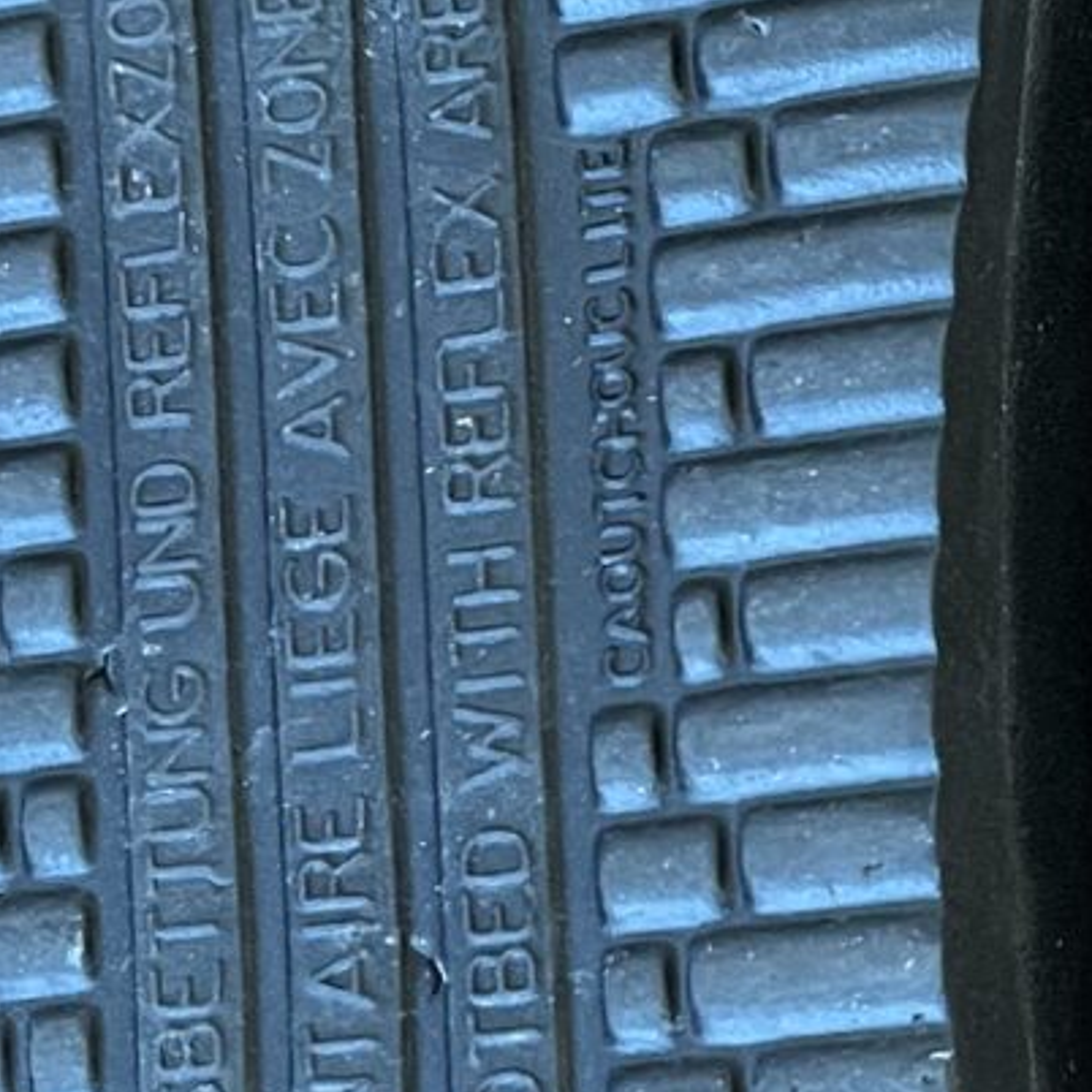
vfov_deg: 14.9
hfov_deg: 14.5
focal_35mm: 117
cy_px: 429
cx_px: 1277
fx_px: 4176
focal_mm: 5.1
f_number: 1.6
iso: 500
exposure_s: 1/60
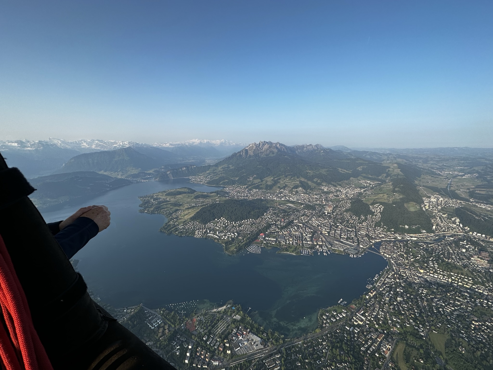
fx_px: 199
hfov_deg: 102.1
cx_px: 246
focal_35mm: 14
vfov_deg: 85.7
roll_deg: +0.7
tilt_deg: -11.6
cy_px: 185
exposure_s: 1/1159
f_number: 2.2
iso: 50
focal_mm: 2.22
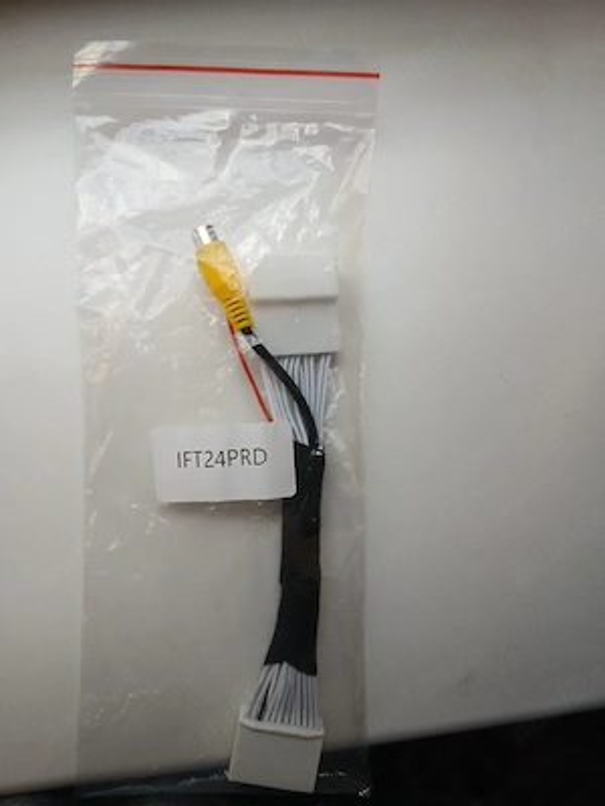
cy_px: 403
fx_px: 606
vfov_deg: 67.3
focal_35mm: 26
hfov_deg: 53.1
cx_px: 302
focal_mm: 3.98
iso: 125
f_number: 1.8
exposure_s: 1/50.3
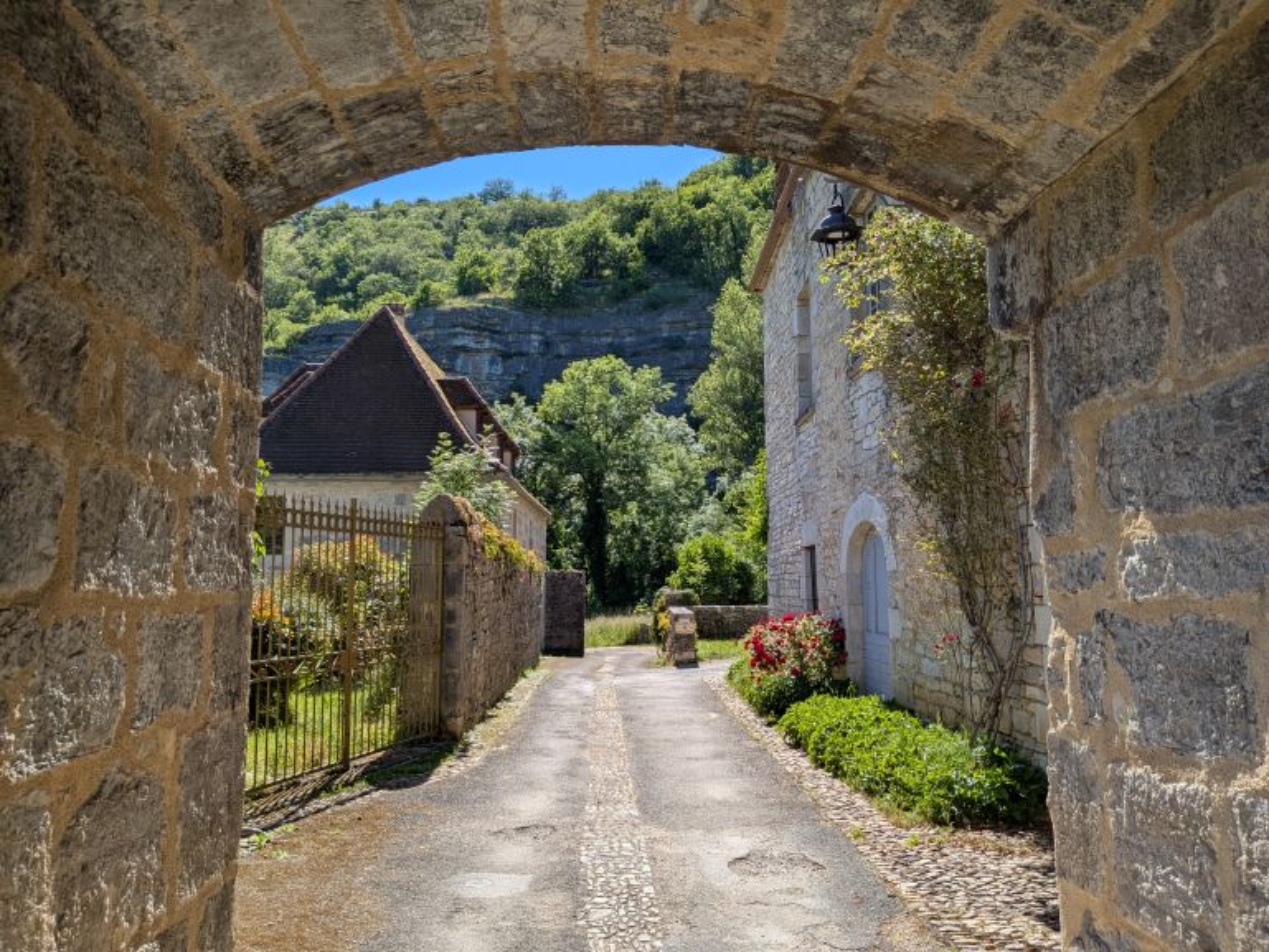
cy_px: 476
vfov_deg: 51.4
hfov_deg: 65.3
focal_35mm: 27
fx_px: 990
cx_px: 634
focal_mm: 4.38
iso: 52
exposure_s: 1/2336
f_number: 1.73
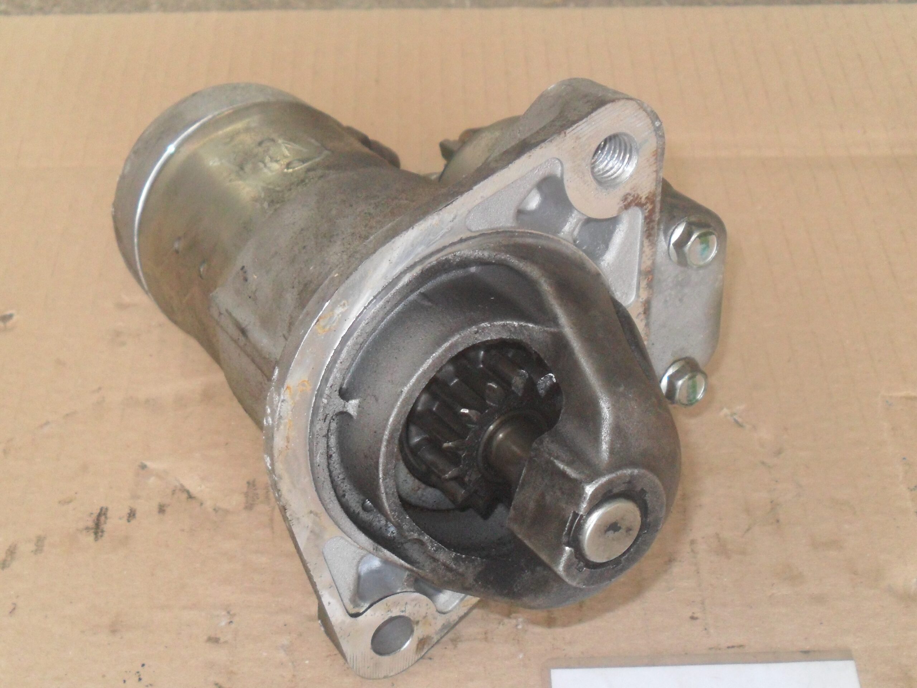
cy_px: 344
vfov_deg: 40.7
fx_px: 927
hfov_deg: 52.6
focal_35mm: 35
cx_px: 458
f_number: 3
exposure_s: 1/45
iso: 200
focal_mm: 6.3
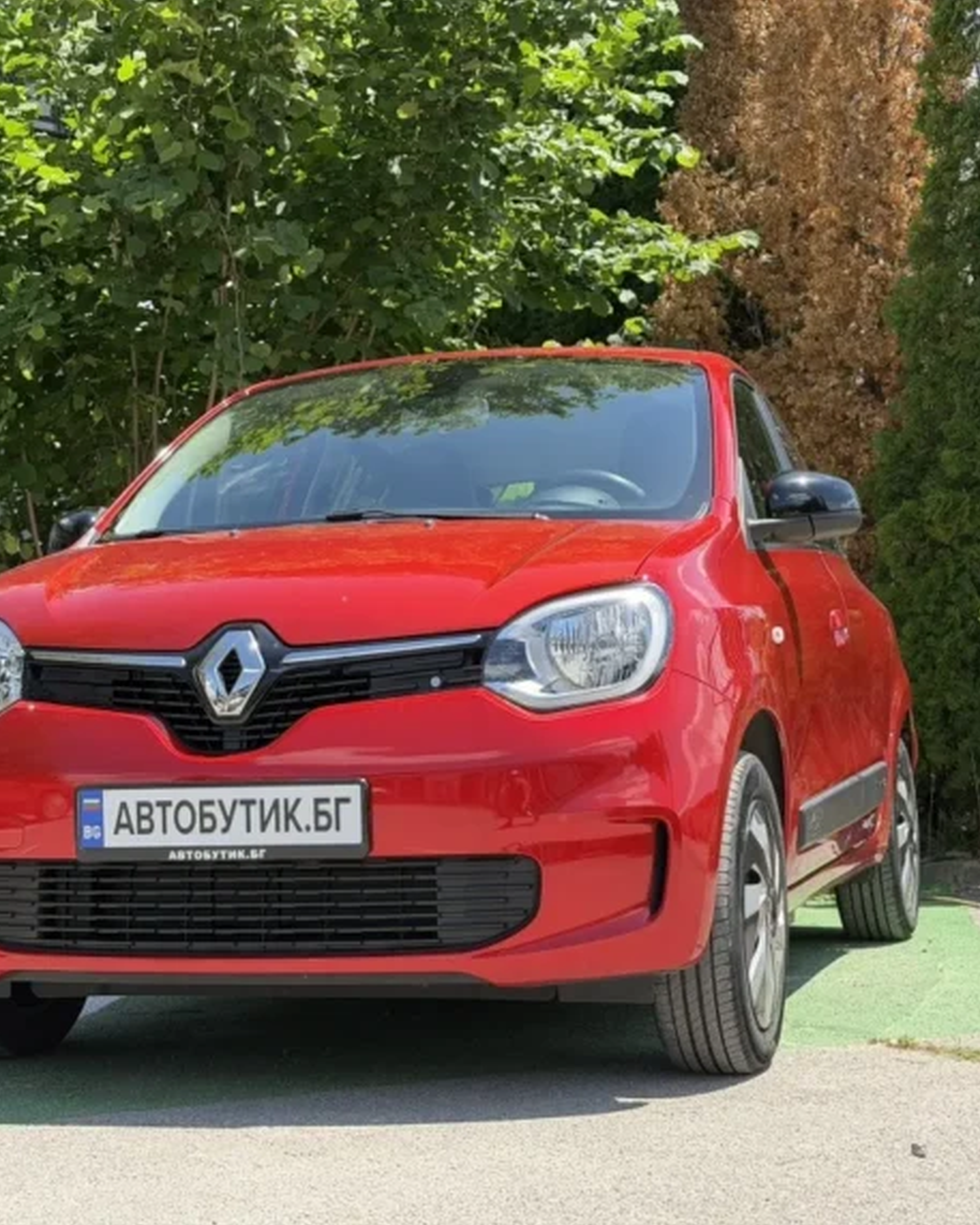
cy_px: 609
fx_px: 2283
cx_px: 489
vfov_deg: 30.0
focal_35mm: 63
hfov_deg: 24.2
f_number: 1.78
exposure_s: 1/1838
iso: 80
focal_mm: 6.76
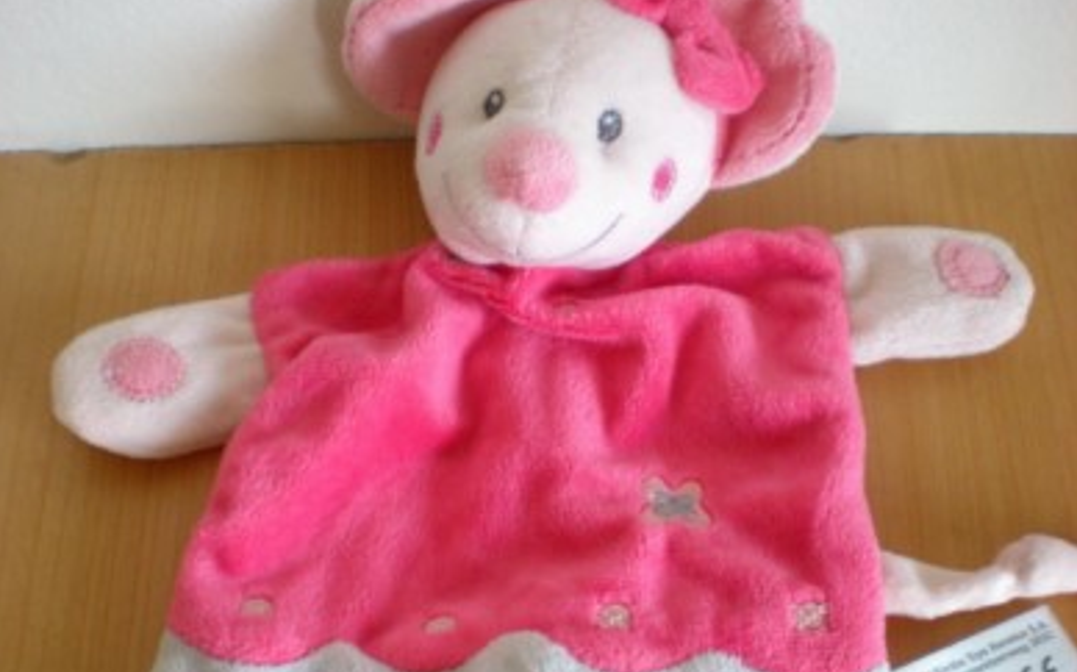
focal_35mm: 54
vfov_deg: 23.6
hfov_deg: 37.6
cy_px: 525
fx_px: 1584
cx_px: 538
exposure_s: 1/38.1
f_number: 3.1
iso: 200
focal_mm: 6.3
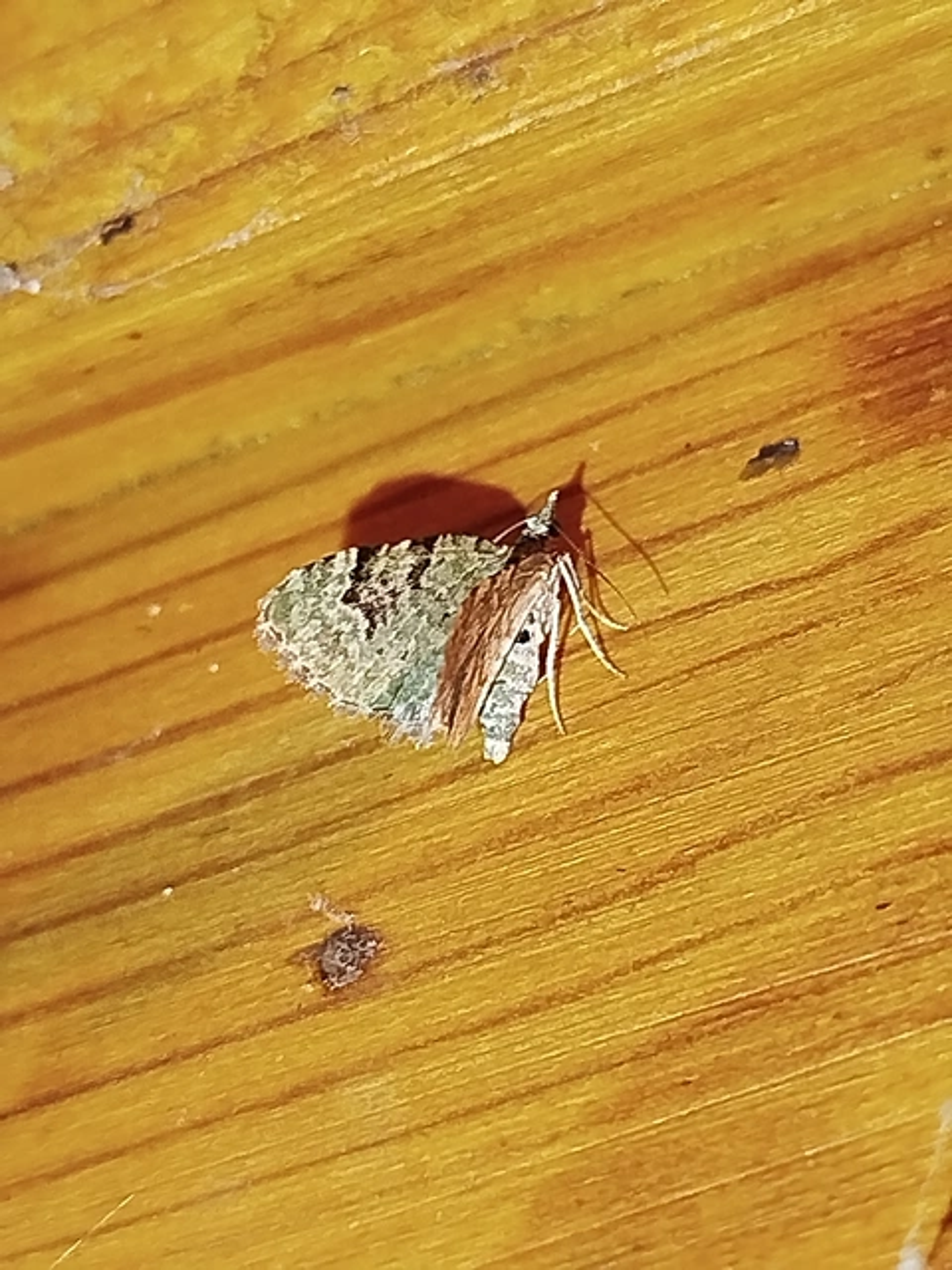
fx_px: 3594
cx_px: 476
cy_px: 635
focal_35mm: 98
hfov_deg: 15.1
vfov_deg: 20.0
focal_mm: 5.31
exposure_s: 1/50
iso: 200
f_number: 1.7
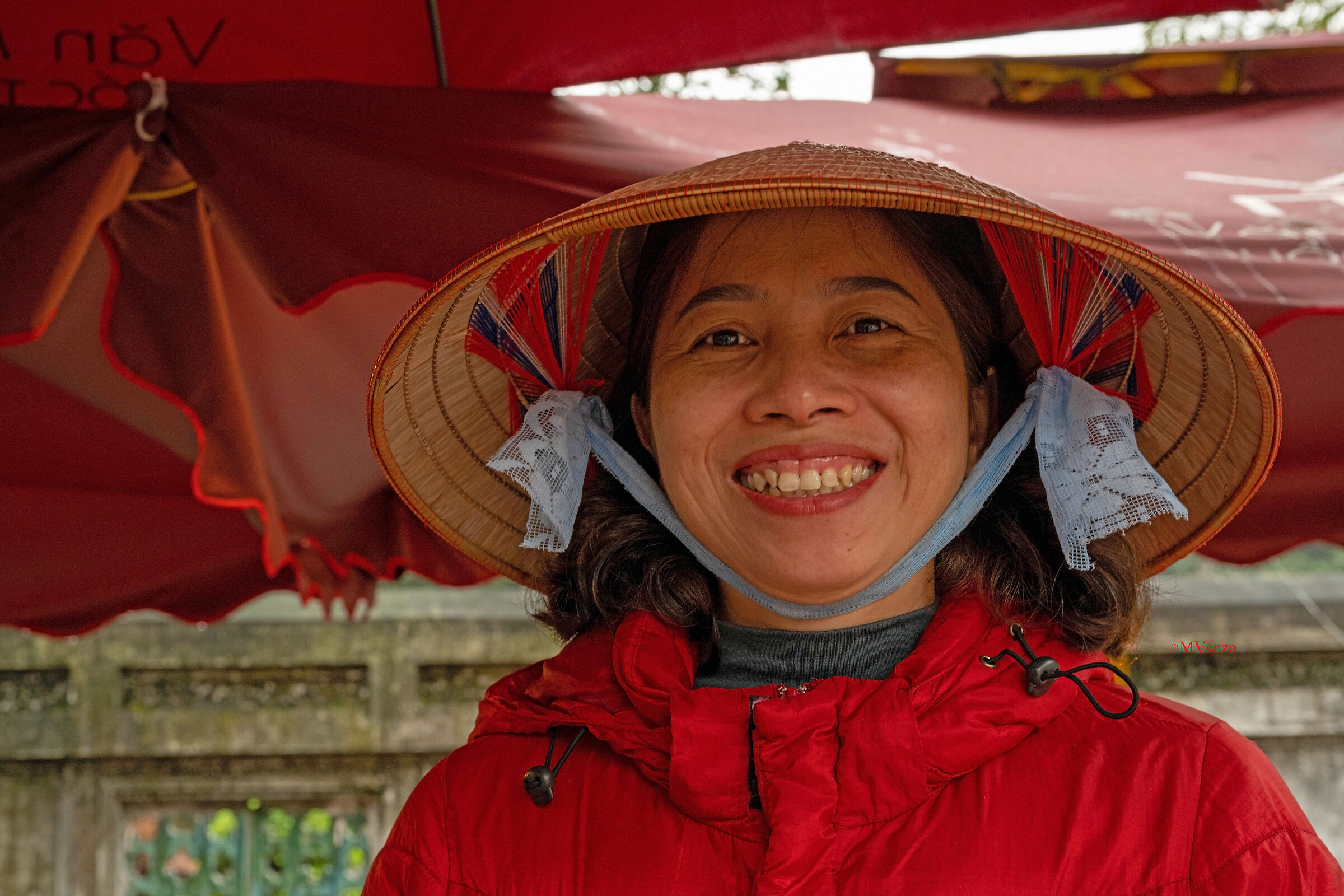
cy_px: 448
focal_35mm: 52
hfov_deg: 38.2
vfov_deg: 26.0
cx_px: 672
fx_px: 1941
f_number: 9
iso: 1000
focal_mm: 52
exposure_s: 1/60
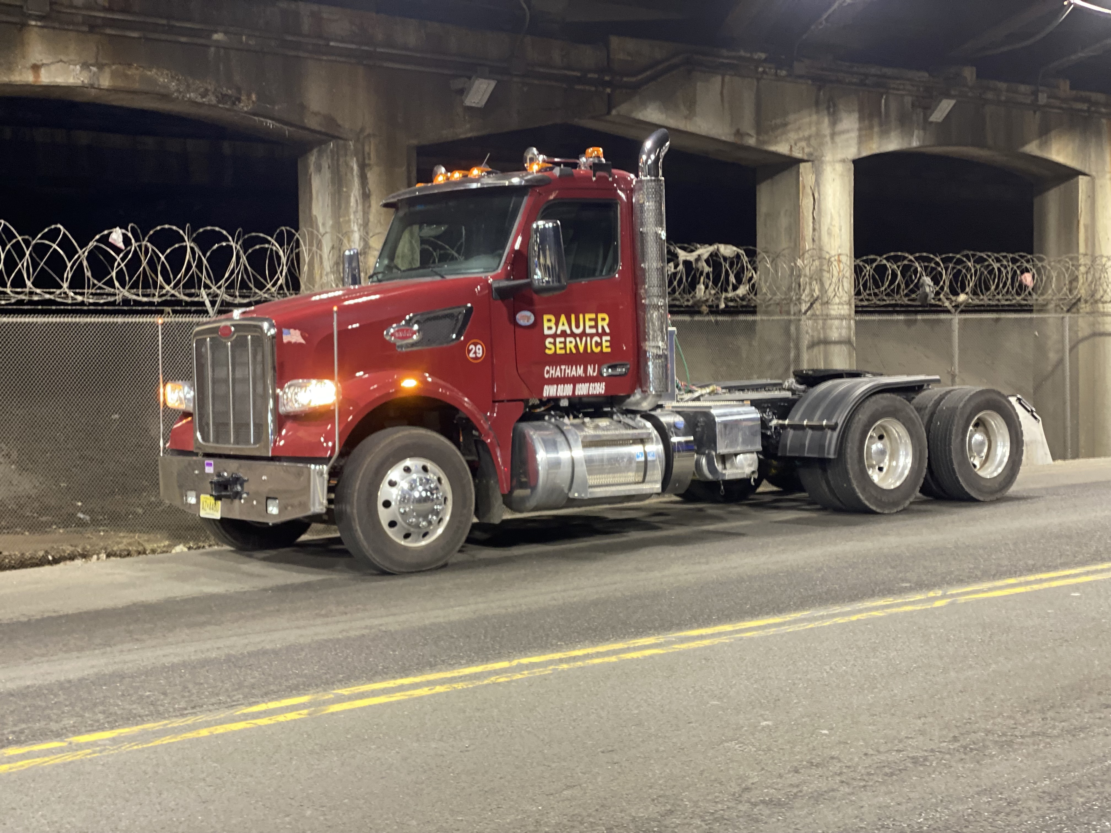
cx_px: 556
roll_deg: +0.9
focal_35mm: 52
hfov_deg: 36.8
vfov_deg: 28.0
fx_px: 1669
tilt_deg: -2.2
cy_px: 416
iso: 160
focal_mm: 6
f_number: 2
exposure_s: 1/40
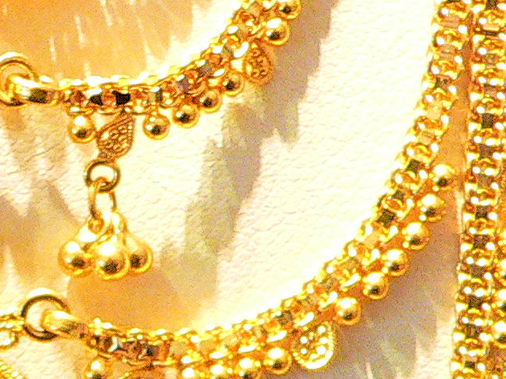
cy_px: 464
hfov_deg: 13.2
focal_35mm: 146
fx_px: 2134
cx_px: -104
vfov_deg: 10.0
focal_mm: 6
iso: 400
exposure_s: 1/40
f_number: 4
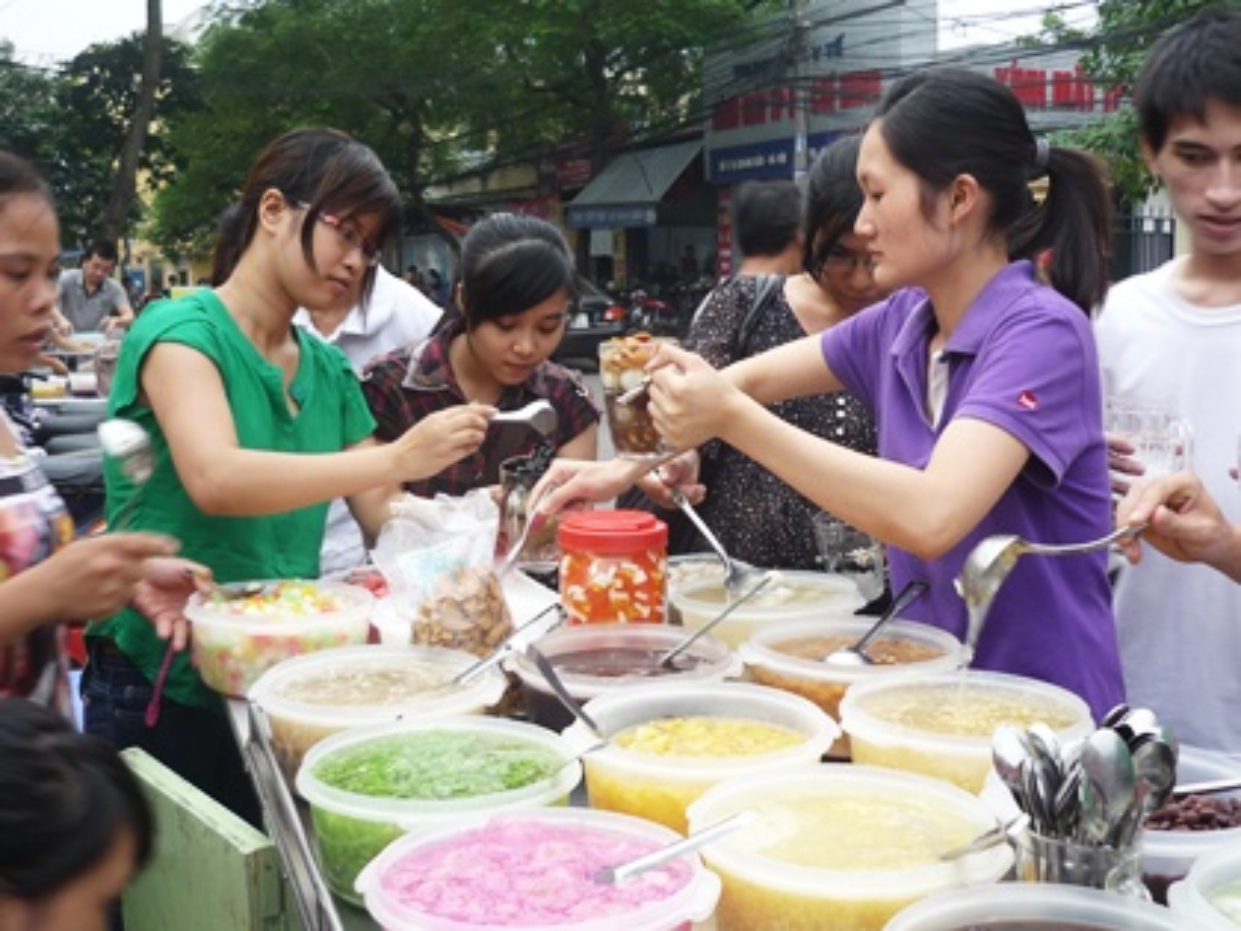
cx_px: 620
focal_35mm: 42
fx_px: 1506
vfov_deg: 34.3
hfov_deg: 44.8
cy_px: 466
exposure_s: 1/30
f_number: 2.8
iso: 100
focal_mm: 5.5
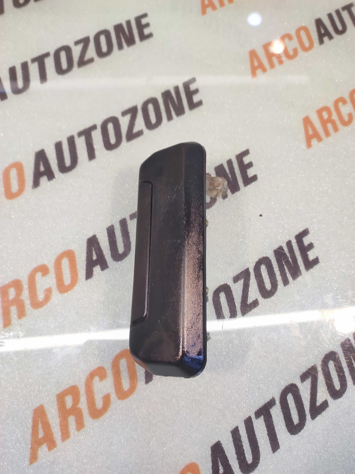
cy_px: 237
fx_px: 233
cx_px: 178
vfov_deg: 91.1
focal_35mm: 17
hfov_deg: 74.7
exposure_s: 1/33
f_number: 1.79
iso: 161
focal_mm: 4.74
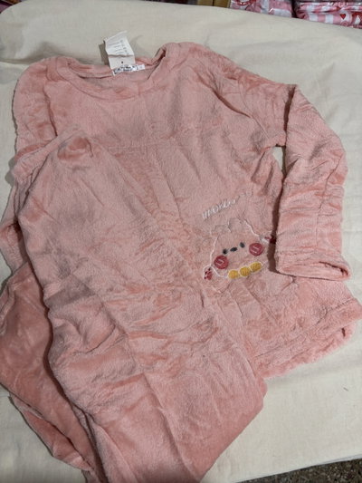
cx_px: 181
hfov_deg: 53.1
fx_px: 362
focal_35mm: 26
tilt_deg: -67.7
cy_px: 242
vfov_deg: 67.3
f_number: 1.6
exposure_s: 1/50
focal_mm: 5.96
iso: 80
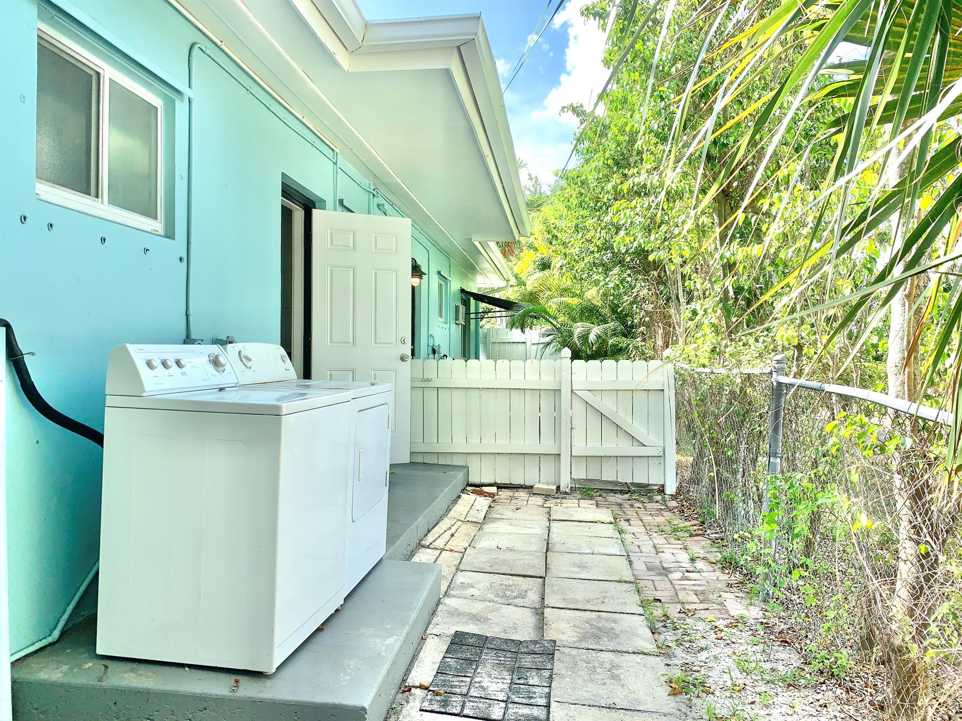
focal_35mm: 26
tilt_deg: +1.2
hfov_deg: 67.3
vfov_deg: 53.1
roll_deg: +0.1
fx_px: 723
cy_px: 360
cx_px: 481
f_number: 1.8
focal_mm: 4.25
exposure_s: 1/543
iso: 25
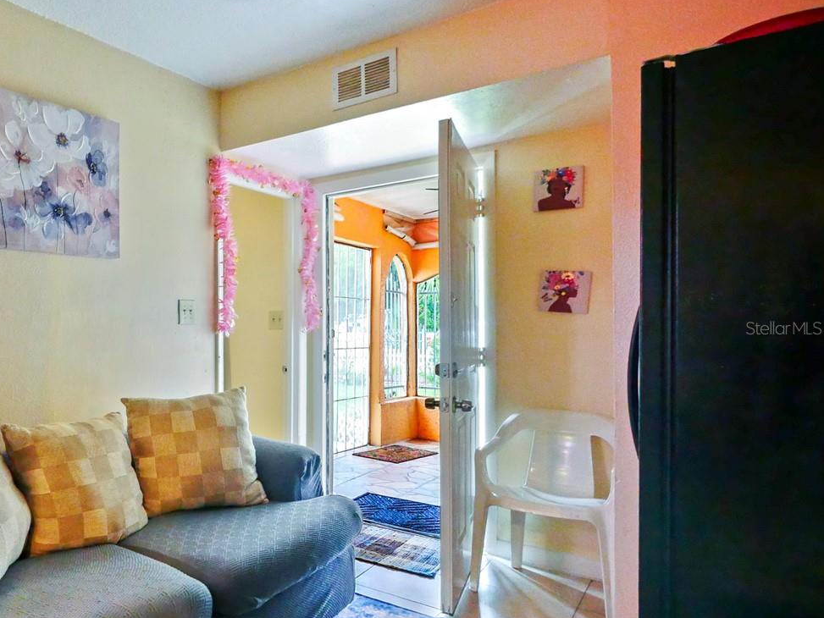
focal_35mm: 23
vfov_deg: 58.8
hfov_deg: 66.2
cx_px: 149
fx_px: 548
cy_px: 328
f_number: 4
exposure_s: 1/30
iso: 3200
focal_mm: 7
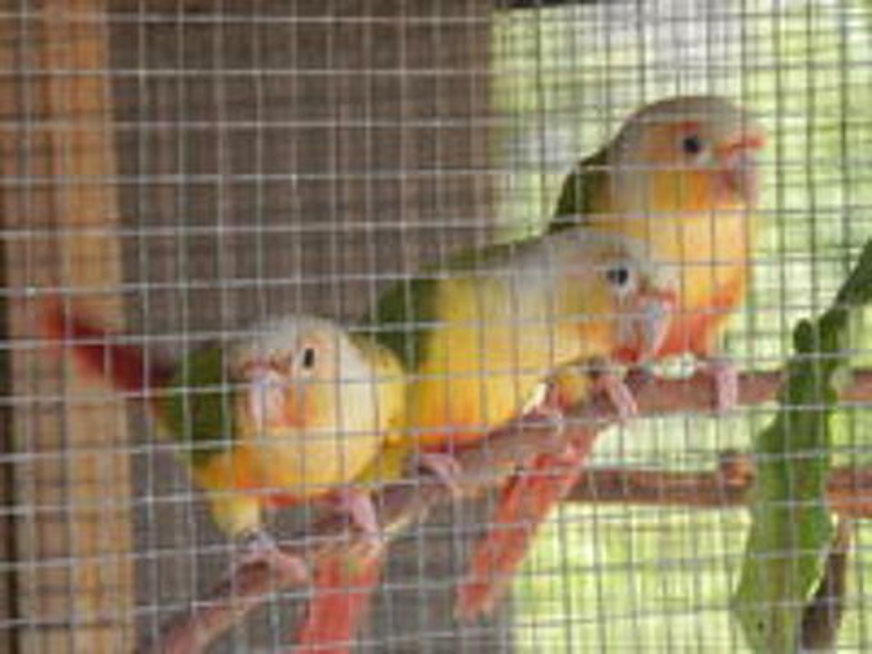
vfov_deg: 5.4
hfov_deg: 7.2
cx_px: 436
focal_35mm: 274
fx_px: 6902
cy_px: 327
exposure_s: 1/80
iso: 200
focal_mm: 48.9
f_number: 6.4
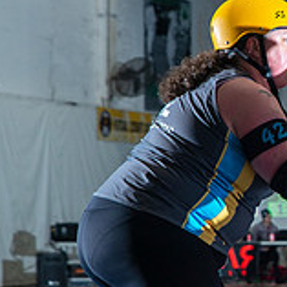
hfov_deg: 7.3
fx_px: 2204
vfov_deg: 7.4
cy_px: 201
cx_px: 470
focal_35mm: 235
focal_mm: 70
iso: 800
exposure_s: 1/160
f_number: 7.1
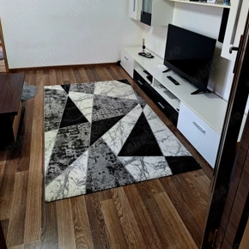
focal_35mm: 28
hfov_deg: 57.3
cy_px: 81
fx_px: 228
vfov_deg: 56.0
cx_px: 123
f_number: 1.8
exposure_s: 1/50
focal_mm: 5.54
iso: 160
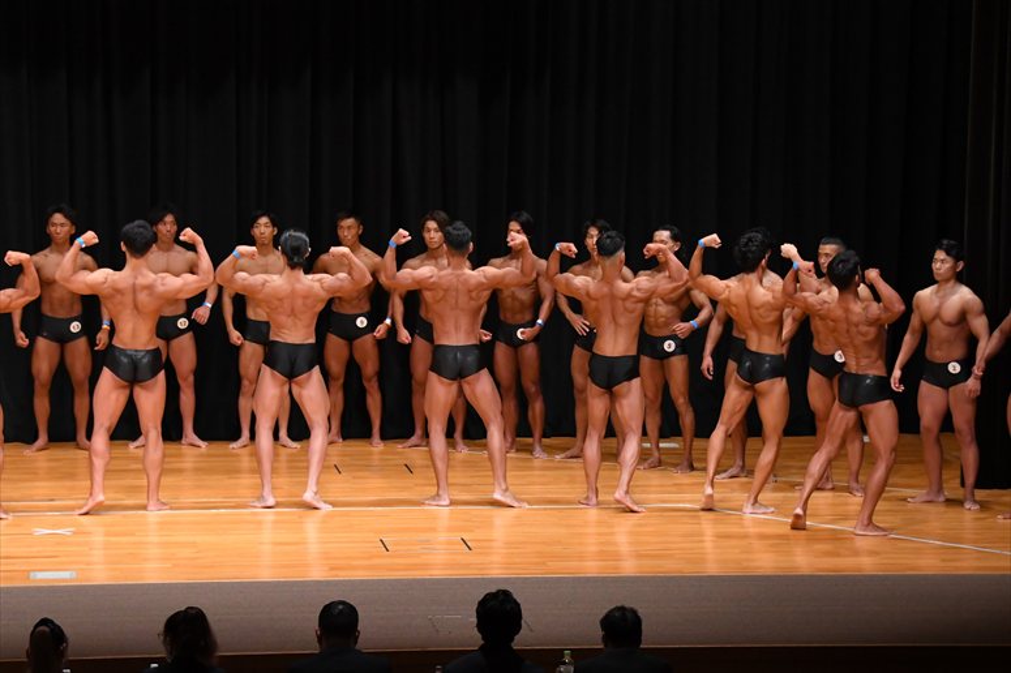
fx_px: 3565
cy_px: 336
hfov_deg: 16.1
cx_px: 506
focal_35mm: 127
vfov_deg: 10.8
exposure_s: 1/400
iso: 4000
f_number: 5.6
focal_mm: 85
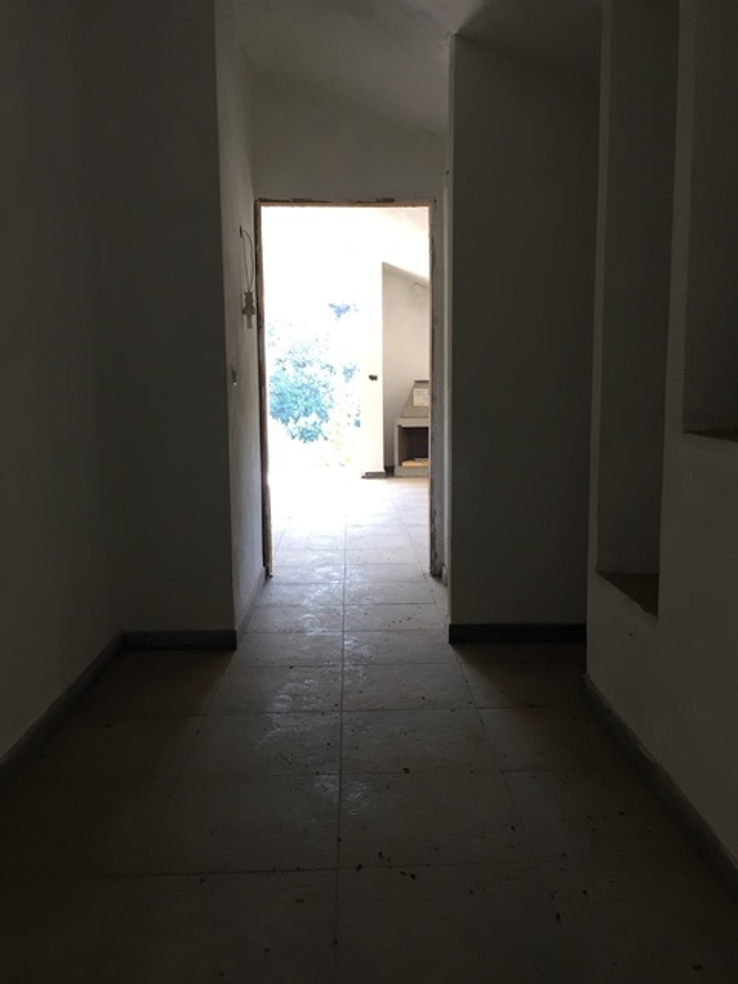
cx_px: 369
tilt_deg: -5.8
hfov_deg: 48.2
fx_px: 824
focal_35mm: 29
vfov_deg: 61.7
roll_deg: +0.8
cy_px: 492
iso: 40
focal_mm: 4.15
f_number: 2.2
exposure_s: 1/33
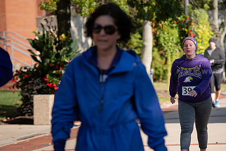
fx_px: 1426
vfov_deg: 6.1
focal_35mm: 227
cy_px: 84
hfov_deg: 9.0
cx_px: 173
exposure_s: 1/1000
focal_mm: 145
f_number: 4.5
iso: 250
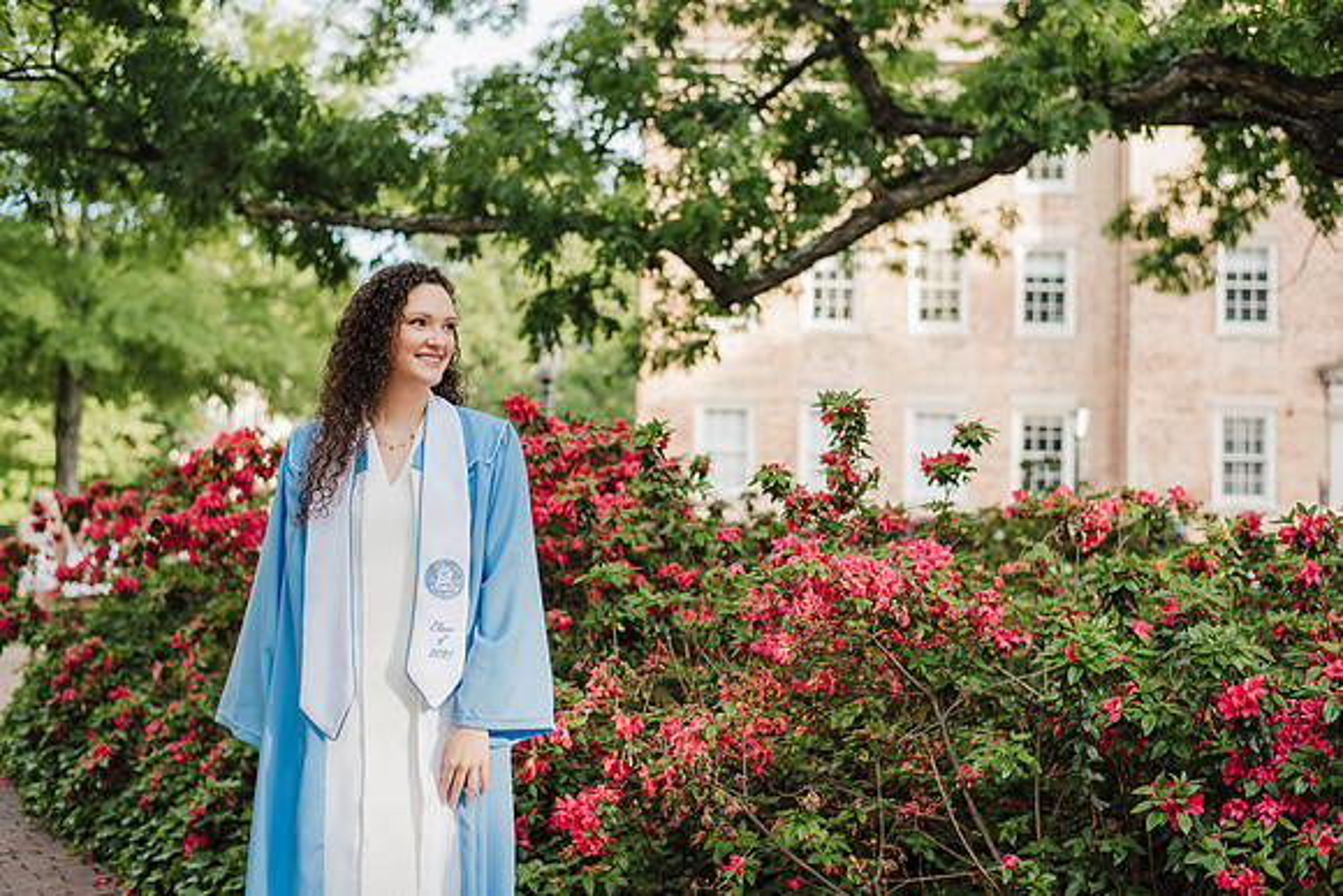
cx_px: 672
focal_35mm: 50
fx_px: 1866
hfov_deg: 39.6
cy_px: 448
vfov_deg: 27.0
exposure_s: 1/500
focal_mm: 50
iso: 200
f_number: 2.5
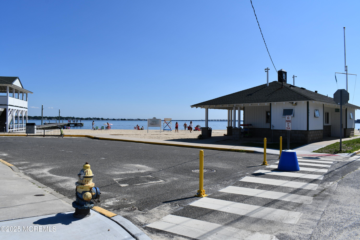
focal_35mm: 27
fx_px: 270
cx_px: 180
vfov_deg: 47.9
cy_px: 120
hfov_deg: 67.4
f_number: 10
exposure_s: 1/400
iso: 100
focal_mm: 18
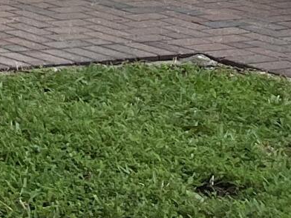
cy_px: -555
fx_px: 1673
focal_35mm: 199
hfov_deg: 7.6
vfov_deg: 6.5
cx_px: -791
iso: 50
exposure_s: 1/1779
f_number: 1.5
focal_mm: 5.7
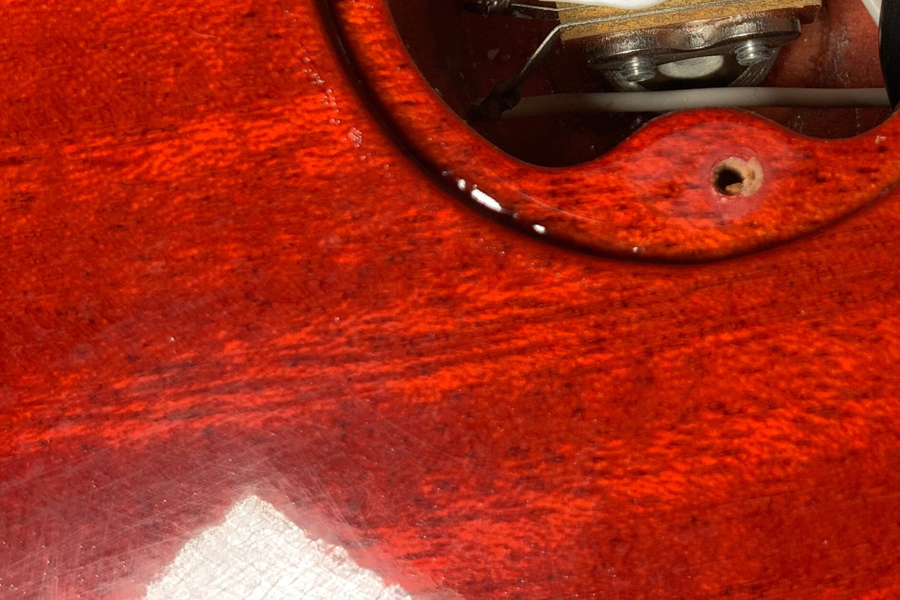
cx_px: 689
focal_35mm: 65
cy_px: -59
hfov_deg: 30.4
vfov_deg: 20.0
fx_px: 1625
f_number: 1.8
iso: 64
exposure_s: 1/104
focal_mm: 3
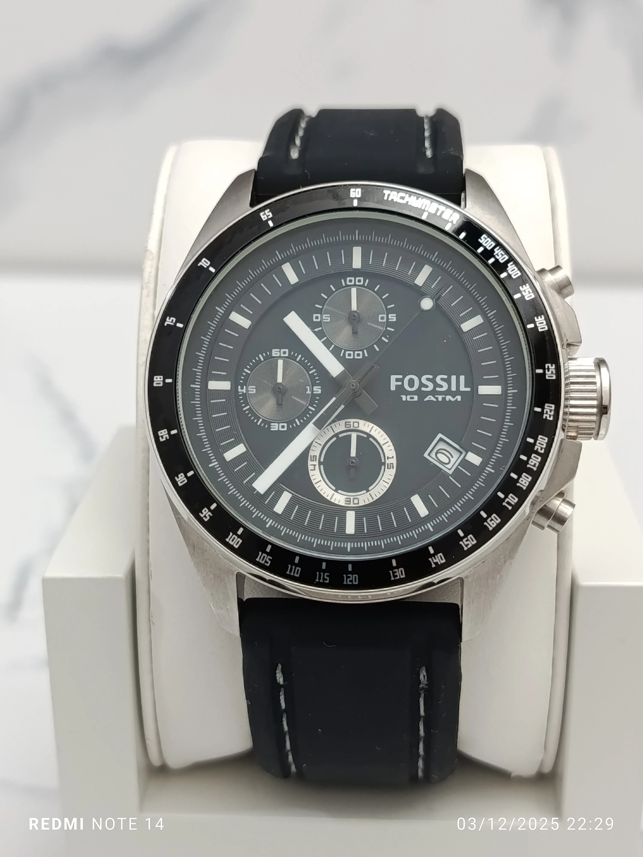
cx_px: 322
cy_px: 428
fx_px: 1238
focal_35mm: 50
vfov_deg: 38.2
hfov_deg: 29.1
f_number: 1.7
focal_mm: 5.24
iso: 461
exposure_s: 1/100
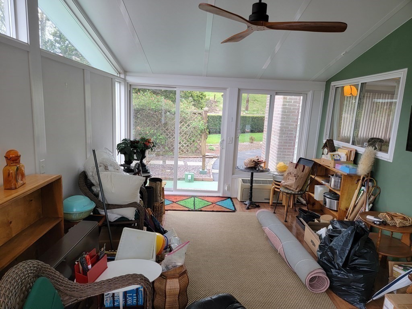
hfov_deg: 71.6
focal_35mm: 24
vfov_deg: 56.8
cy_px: 154
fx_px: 286
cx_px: 206
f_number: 1.8
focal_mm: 6.7
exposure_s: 1/119
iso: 100
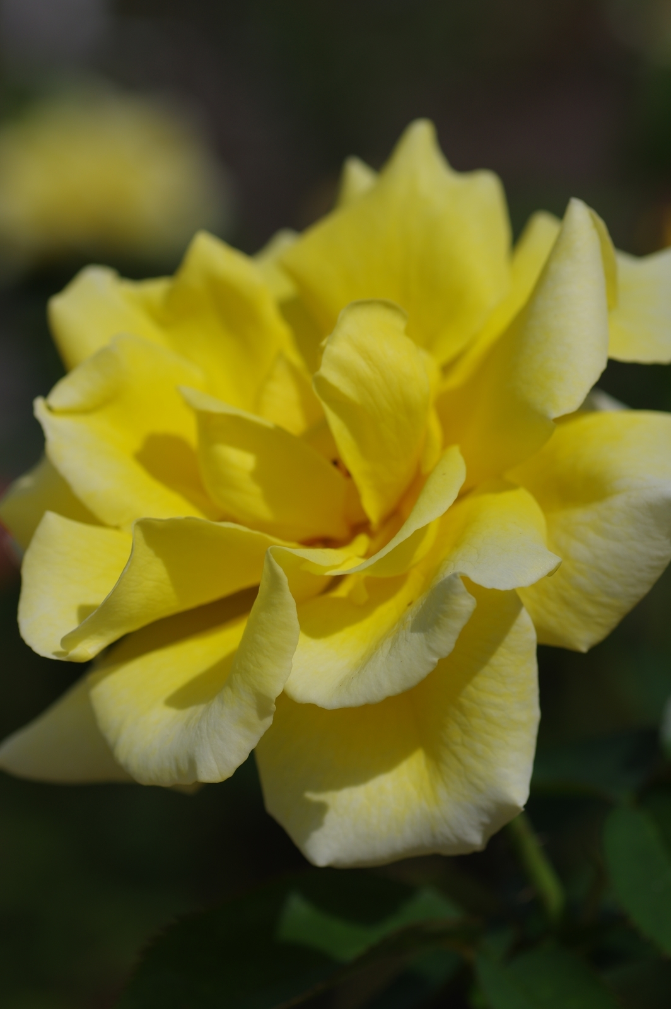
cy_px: 504
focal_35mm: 135
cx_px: 336
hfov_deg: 10.1
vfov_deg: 15.2
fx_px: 3781
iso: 100
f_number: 5.6
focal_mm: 90
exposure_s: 1/1600
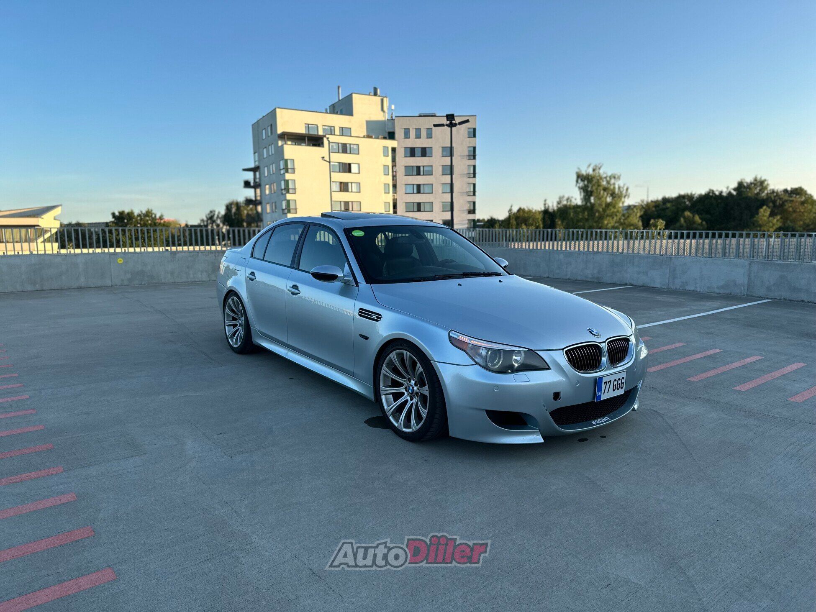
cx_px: 408
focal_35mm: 24
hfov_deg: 71.6
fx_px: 566
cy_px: 306
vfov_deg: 56.8
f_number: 1.78
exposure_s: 1/642
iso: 80
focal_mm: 6.86
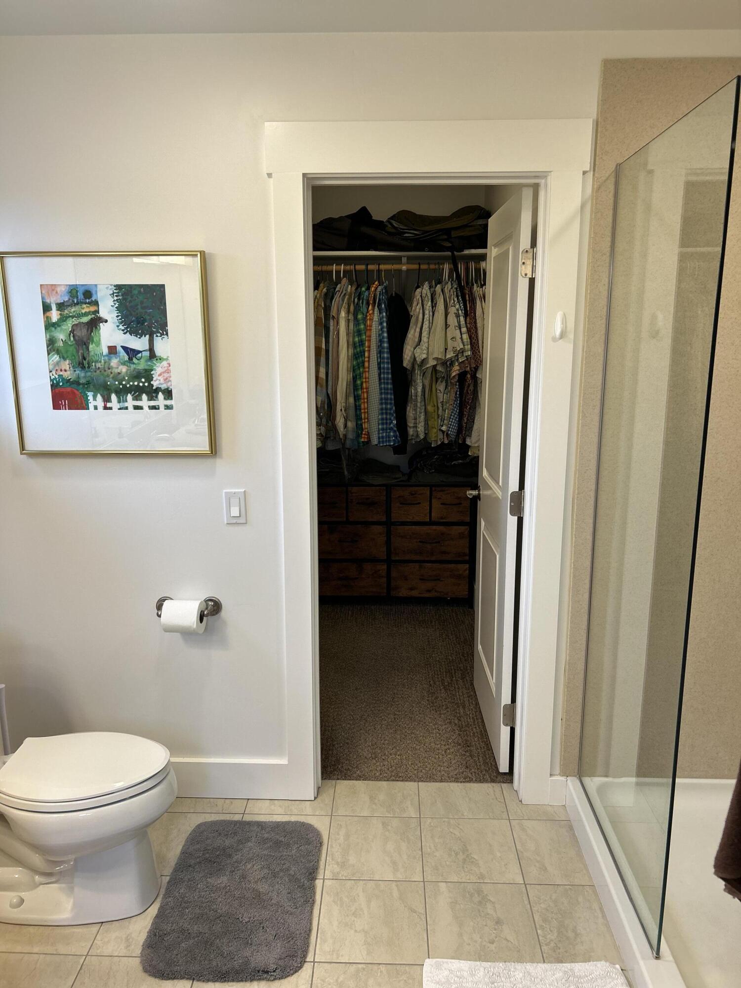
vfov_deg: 67.3
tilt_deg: -11.9
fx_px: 742
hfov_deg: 53.1
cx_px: 370
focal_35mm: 26
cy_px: 494
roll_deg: +0.1
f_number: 1.5
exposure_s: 1/120
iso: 64
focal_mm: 5.7
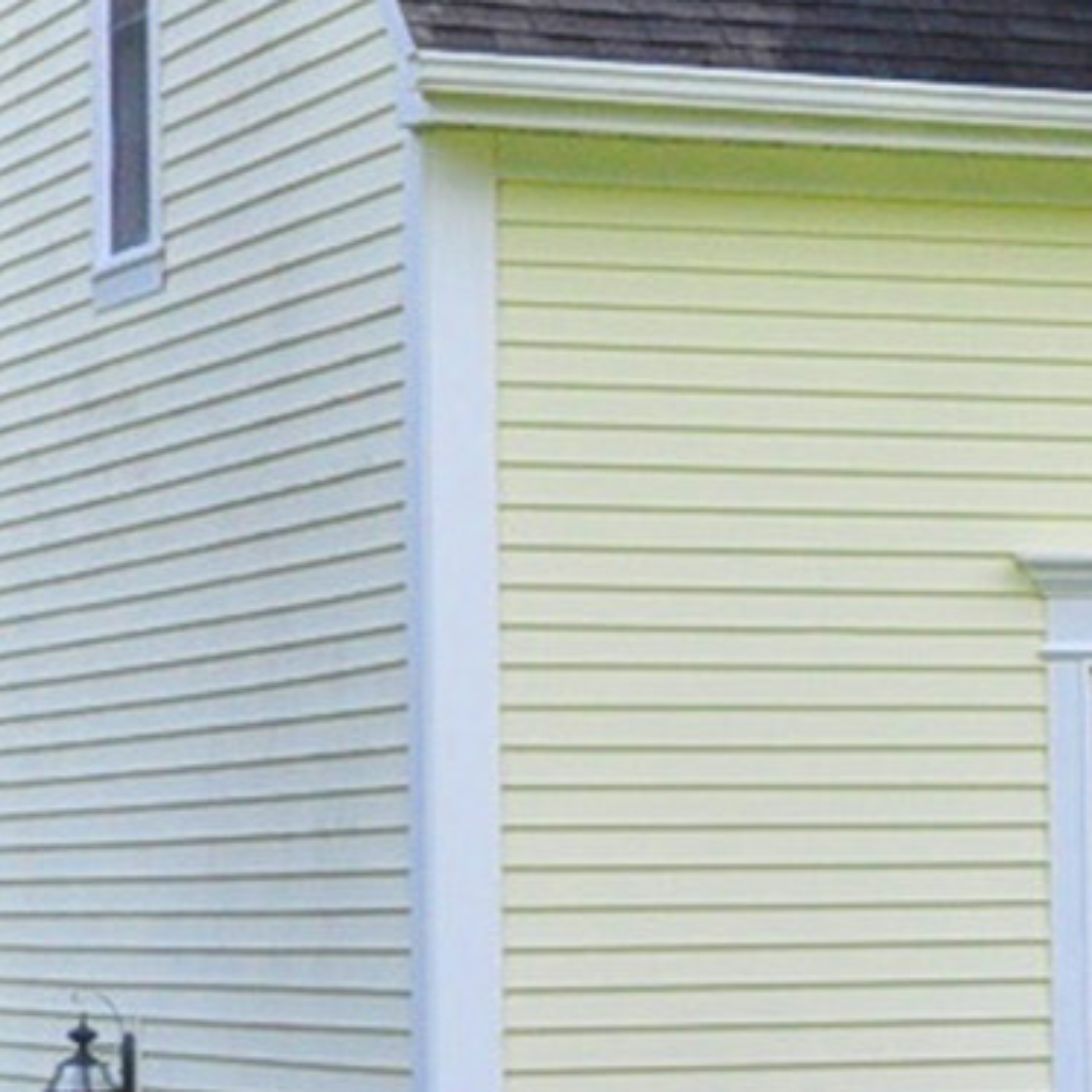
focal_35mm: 198
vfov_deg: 8.8
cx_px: 3212
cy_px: 793
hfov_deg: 7.7
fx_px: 7067
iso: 400
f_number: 8
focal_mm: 20
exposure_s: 1/400
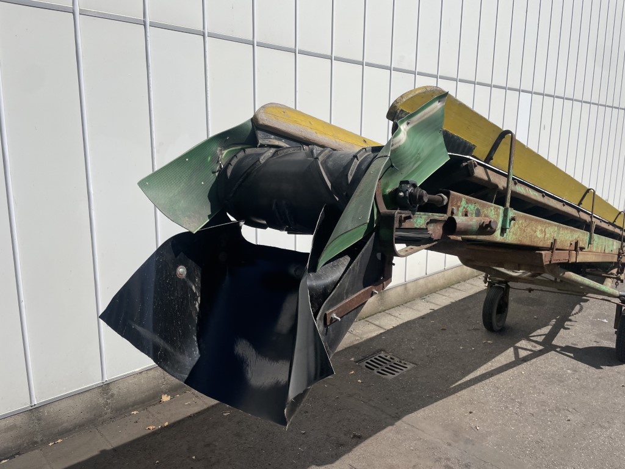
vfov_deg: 53.1
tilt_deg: -11.6
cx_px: 312
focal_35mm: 26
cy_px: 234
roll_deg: +1.8
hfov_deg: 67.3
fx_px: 469
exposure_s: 1/6494
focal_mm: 4.2
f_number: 1.6
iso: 32
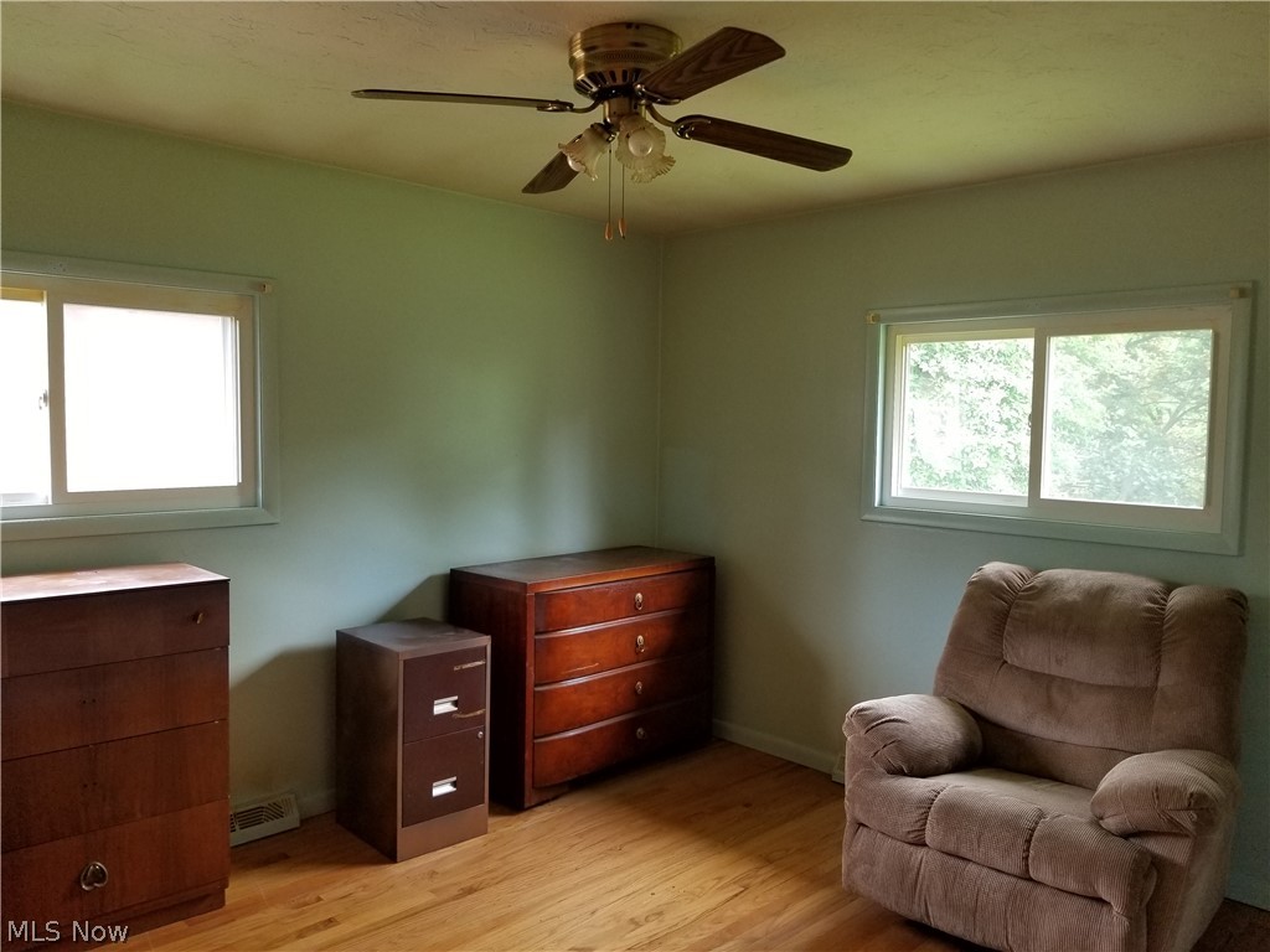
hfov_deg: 67.3
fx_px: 954
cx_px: 635
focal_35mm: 26
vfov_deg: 53.1
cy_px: 476
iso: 125
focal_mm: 4.3
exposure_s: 1/60
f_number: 1.7
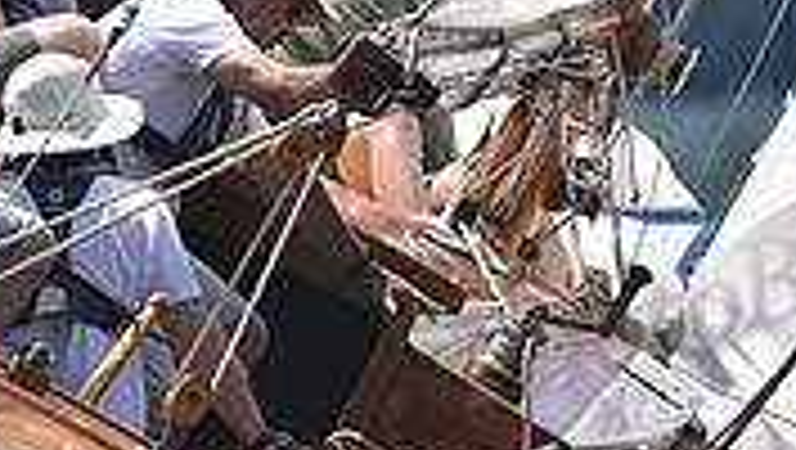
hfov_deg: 1.6
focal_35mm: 1370
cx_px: 229
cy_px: 119
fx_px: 28947
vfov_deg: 0.9
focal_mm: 400
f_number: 5.6
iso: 250
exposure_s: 1/1600
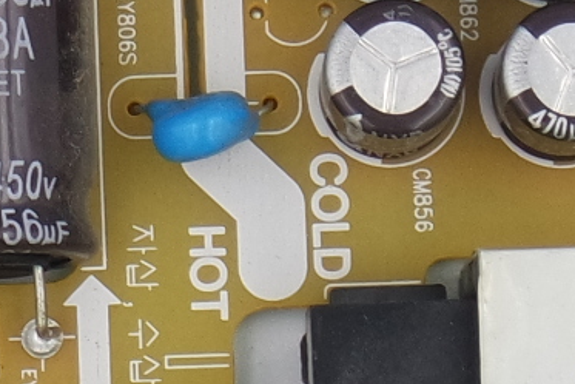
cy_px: 430
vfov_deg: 3.2
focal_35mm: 431
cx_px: -194
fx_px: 6886
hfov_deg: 4.8
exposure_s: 1/125
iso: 200
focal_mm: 20
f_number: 5
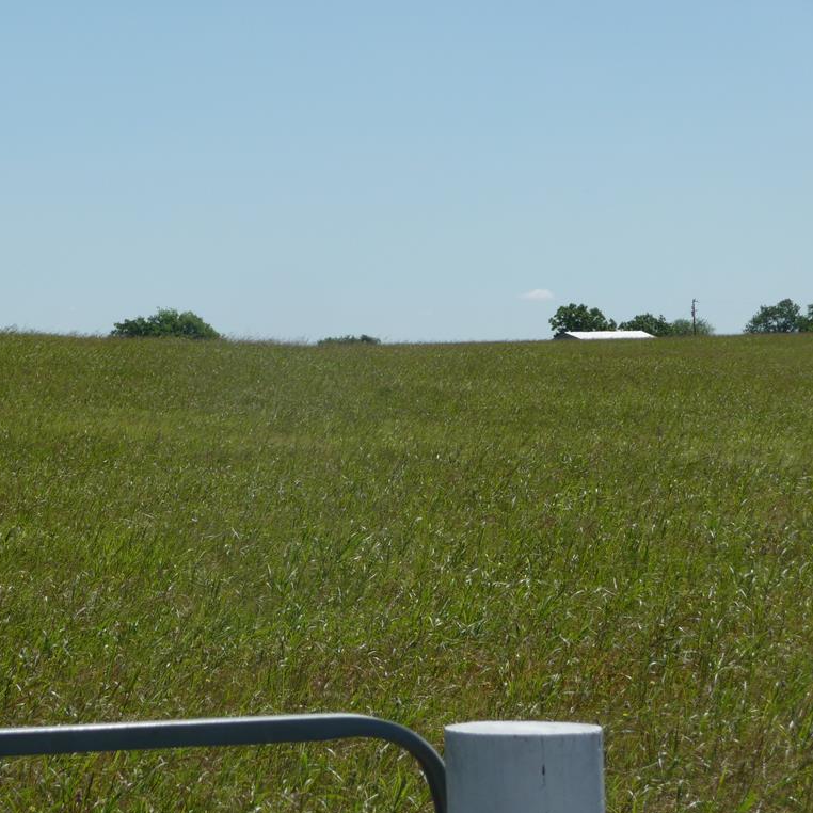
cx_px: 290
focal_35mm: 152
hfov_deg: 11.5
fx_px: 4039
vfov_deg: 11.5
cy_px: 409
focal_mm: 21.8
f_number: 4.7
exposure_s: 1/1000
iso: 100
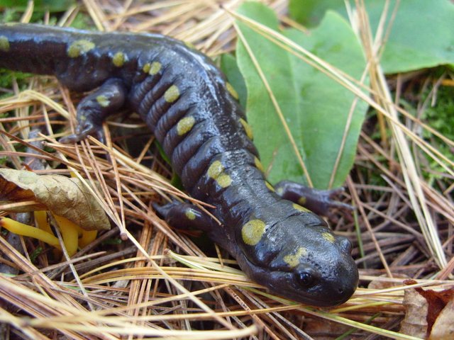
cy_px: 170
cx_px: 227
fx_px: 459
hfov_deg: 52.6
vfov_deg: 40.7
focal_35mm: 35
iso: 400
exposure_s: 1/90
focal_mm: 7.8
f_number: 3.1
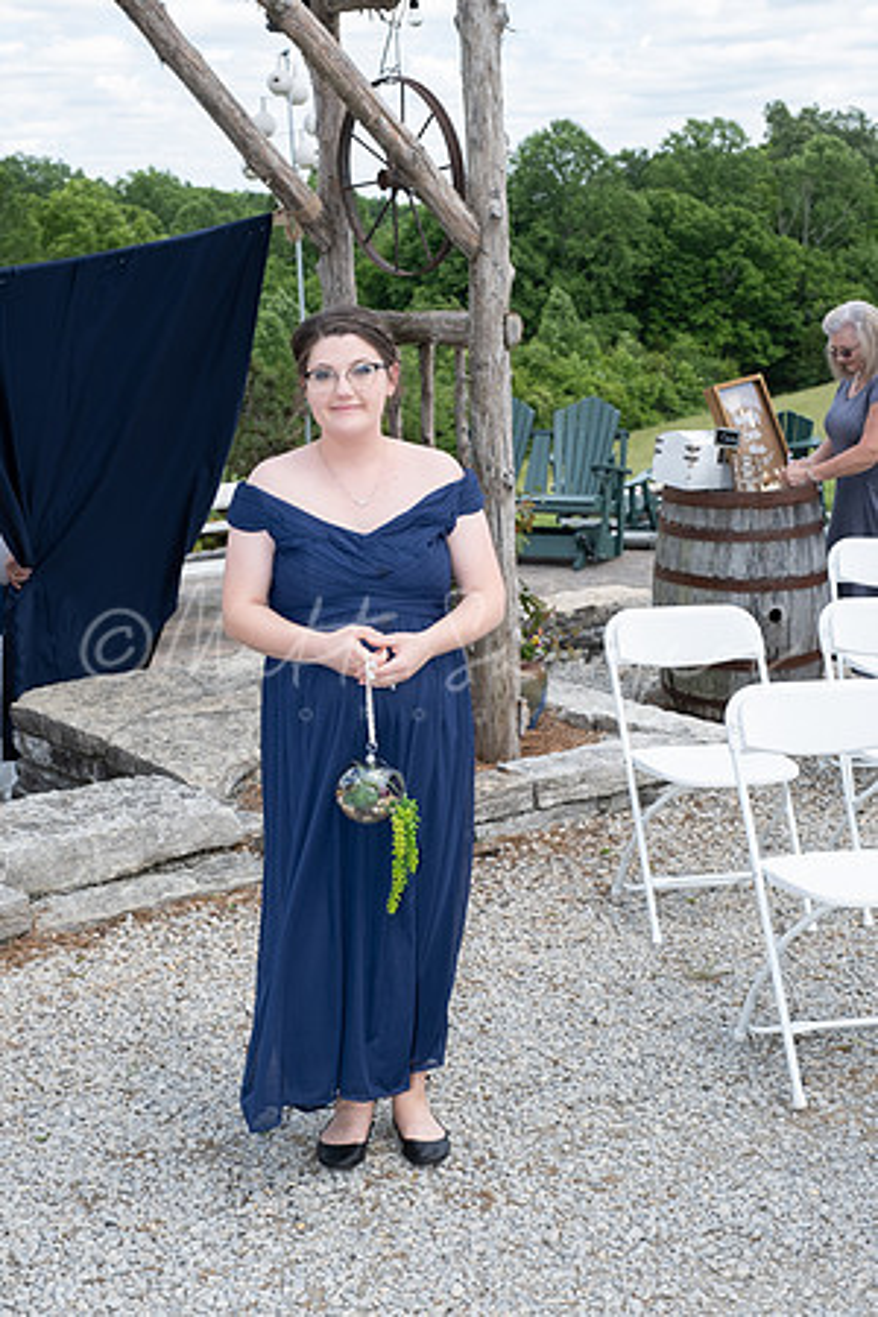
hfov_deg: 26.5
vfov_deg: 38.9
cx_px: 439
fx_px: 1866
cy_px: 658
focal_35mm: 51
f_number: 5
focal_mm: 34.2
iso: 160
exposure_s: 1/250
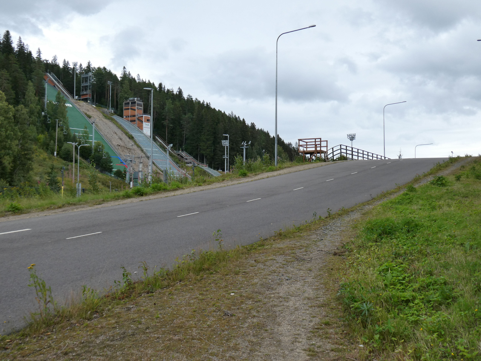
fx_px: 514
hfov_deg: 50.1
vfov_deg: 38.7
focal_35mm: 37
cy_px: 180
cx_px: 240
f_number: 3.7
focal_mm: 6.7
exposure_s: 1/250
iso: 80
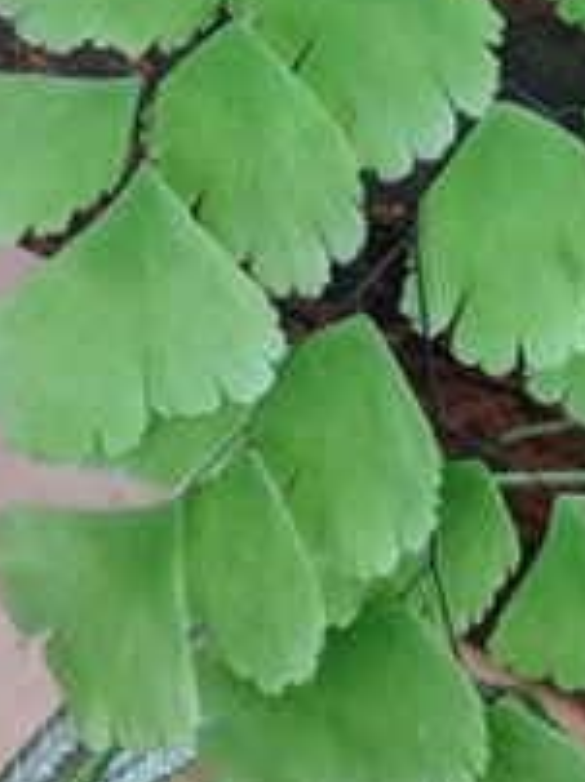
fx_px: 2619
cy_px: -236
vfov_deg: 16.1
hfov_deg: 12.7
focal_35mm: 116
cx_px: 424
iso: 123
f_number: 2
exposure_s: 1/100
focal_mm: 4.67
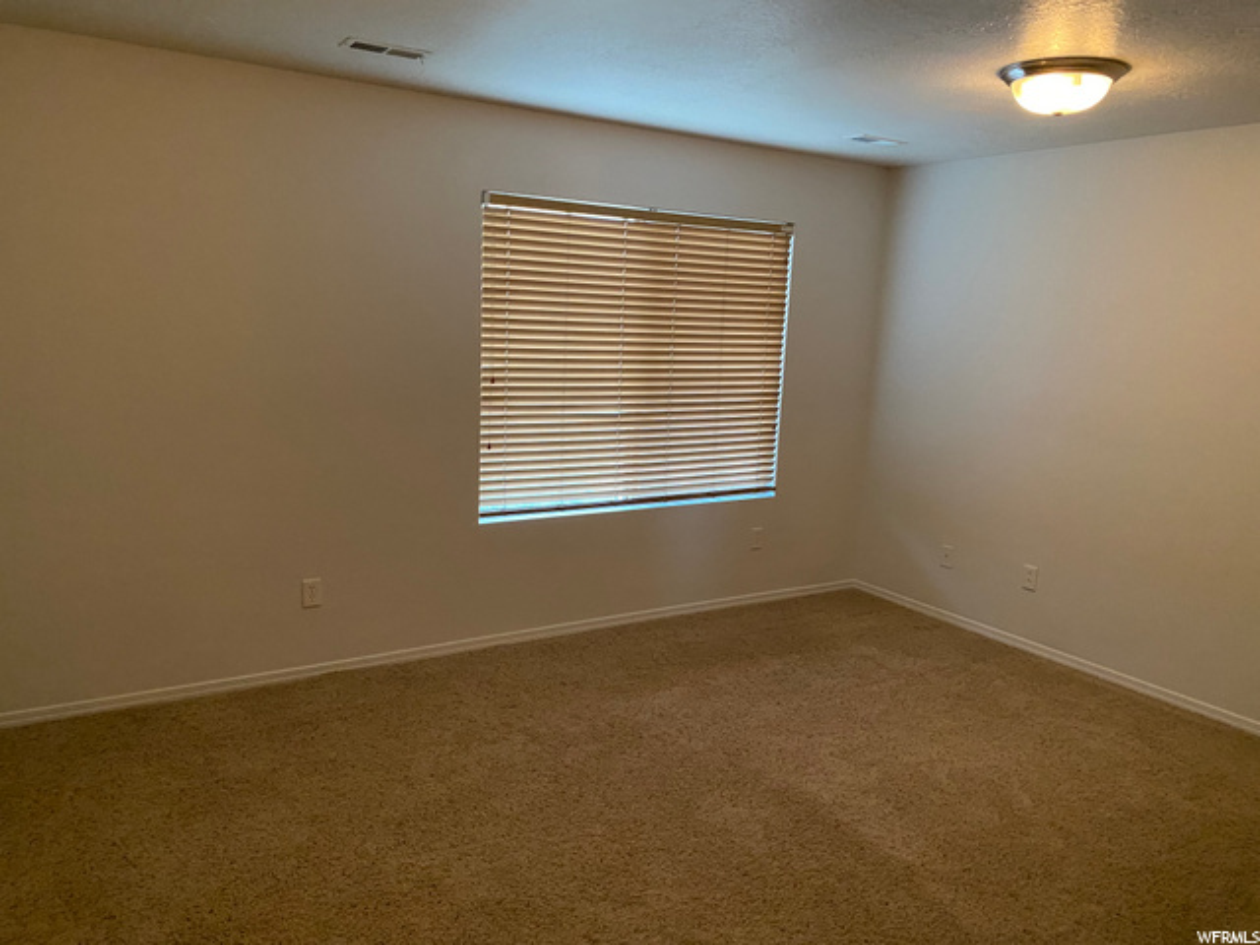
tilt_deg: -9.3
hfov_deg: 67.3
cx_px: 630
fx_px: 946
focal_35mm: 26
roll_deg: -2.6
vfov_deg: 53.1
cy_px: 472
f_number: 1.8
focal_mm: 4.25
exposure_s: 1/60
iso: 500
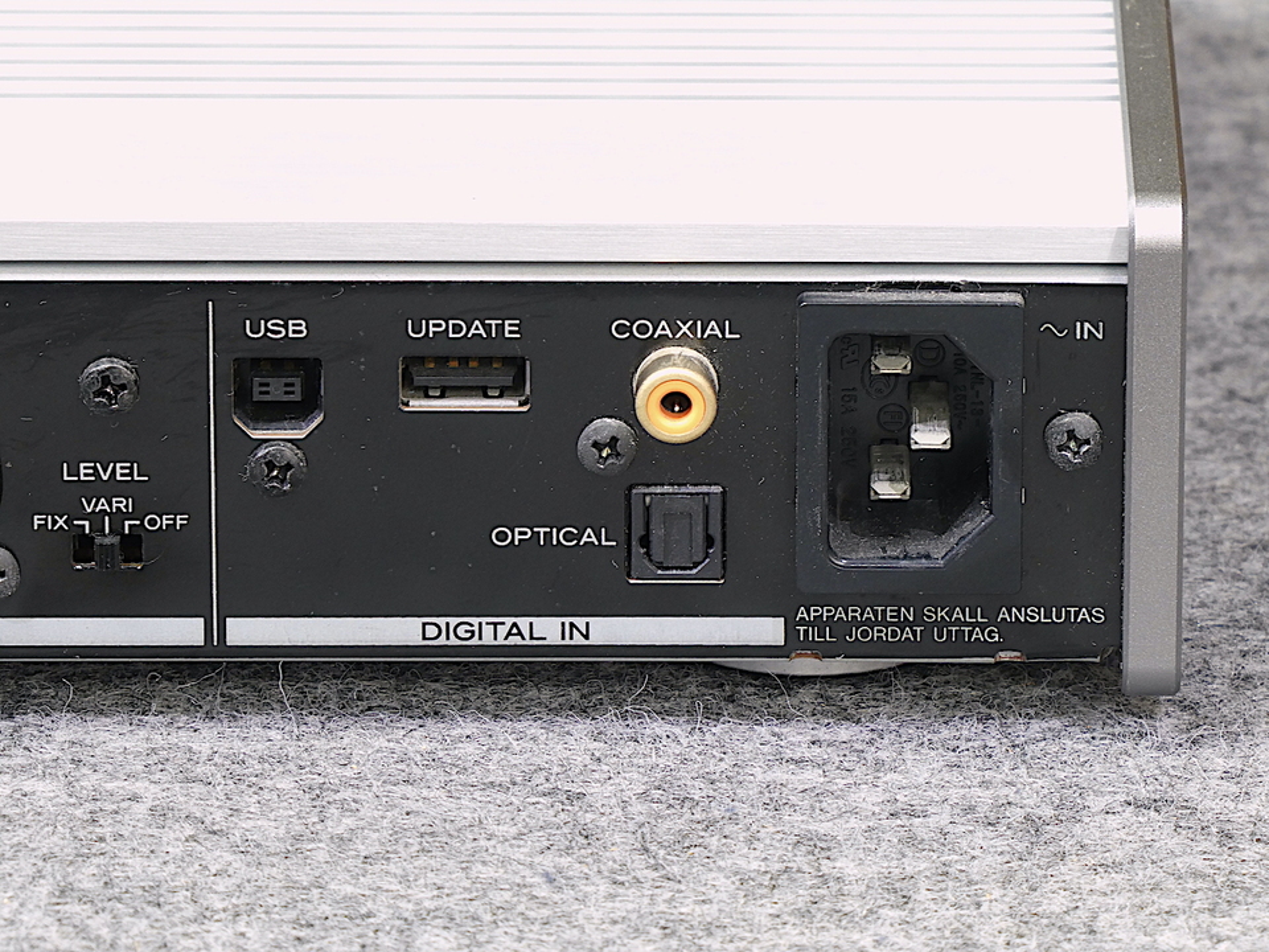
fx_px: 13674
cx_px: 634
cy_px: 476
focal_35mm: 373
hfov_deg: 5.3
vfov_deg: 4.0
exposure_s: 1/1.3
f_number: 6
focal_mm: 66.8
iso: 200
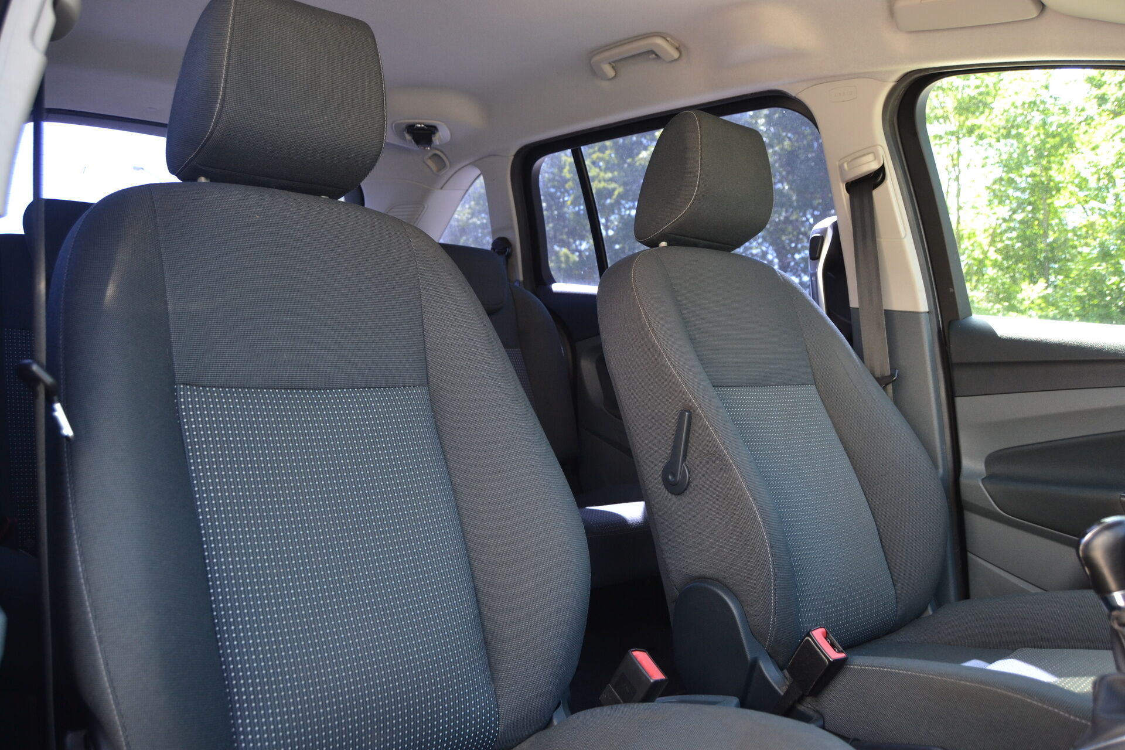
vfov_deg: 47.9
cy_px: 375
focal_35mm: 27
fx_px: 844
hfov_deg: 67.4
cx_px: 562
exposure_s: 1/100
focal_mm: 18
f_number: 5
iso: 400
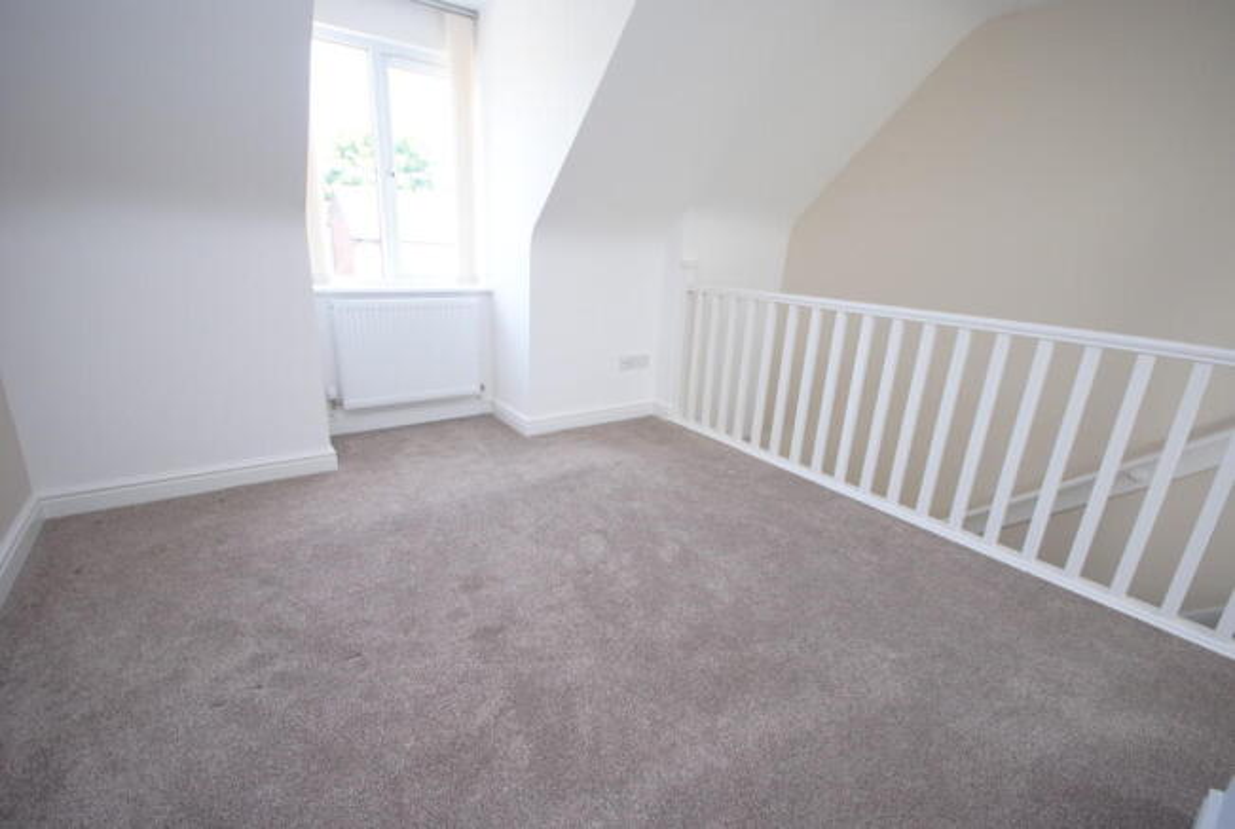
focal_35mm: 15
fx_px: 516
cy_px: 414
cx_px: 618
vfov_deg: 77.6
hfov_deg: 100.3
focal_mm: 10
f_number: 4
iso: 400
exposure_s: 1/80
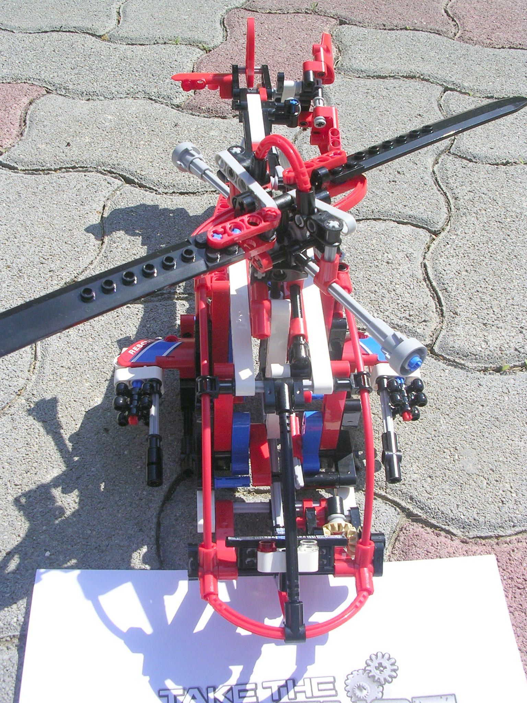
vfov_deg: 49.0
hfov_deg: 37.7
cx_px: 264
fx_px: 771
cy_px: 352
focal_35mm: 38
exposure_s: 1/291
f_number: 5.6
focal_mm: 5.8
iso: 50
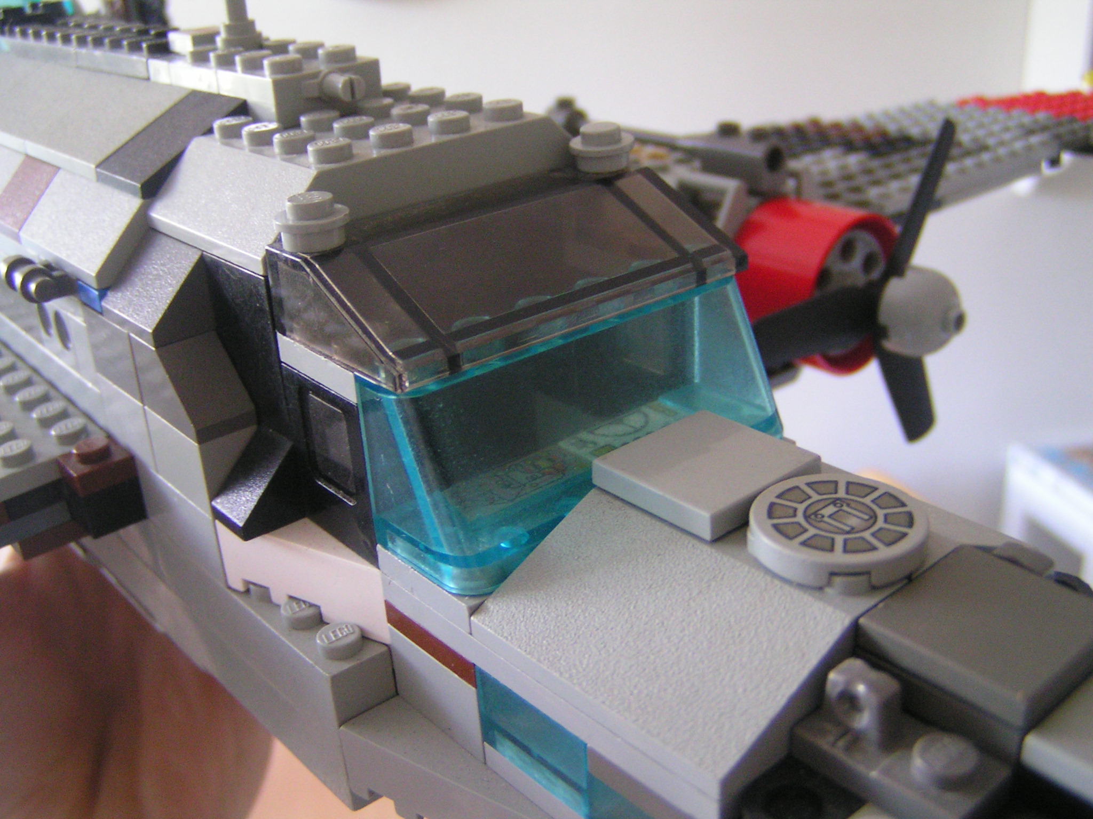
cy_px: 410
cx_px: 546
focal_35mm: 38
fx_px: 1200
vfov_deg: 37.7
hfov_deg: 49.0
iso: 200
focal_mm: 5.8
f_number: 2.8
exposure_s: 1/30
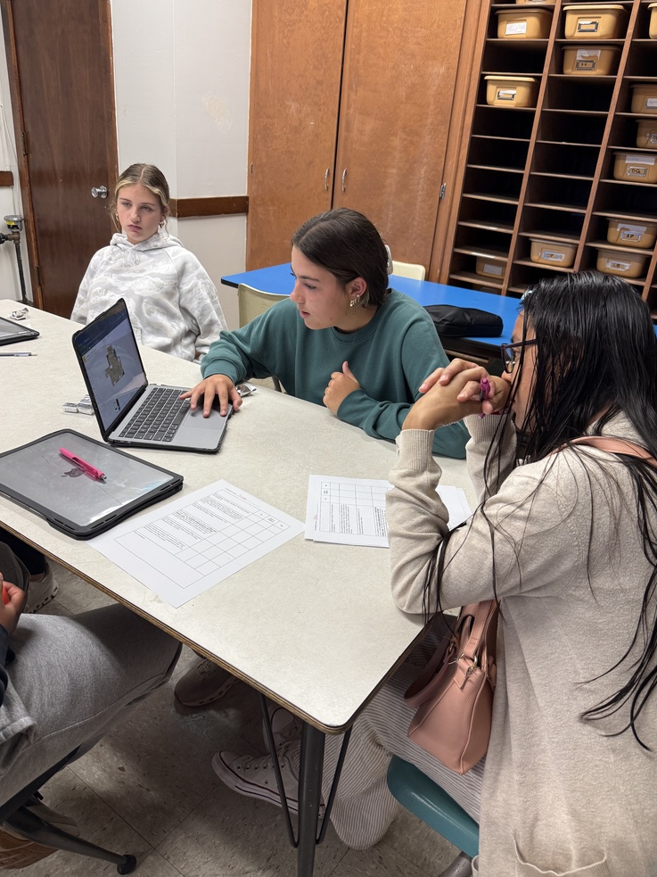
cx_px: 318
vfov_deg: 69.4
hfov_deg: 54.9
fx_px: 633
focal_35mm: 25
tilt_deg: -25.1
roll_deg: -4.2
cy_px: 425
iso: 160
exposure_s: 1/120
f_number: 1.78
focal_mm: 6.76
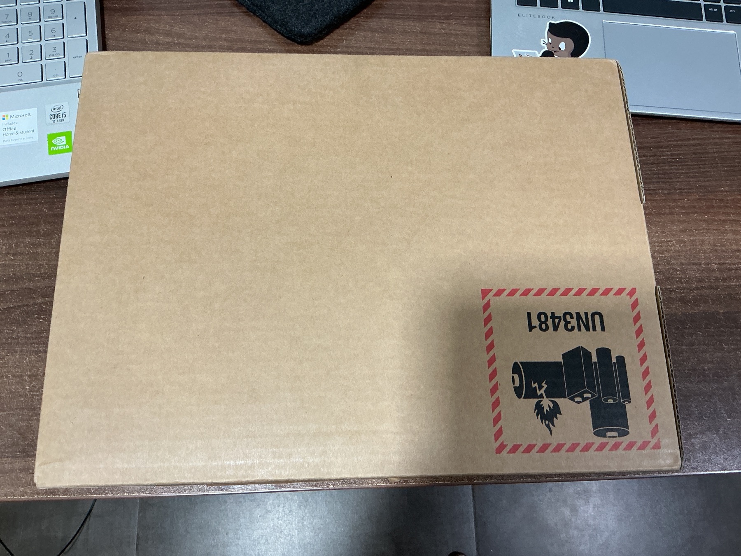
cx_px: 370
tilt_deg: -72.8
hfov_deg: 61.7
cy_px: 278
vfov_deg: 48.2
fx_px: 621
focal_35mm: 29
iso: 125
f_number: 1.8
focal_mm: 3
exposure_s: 1/50
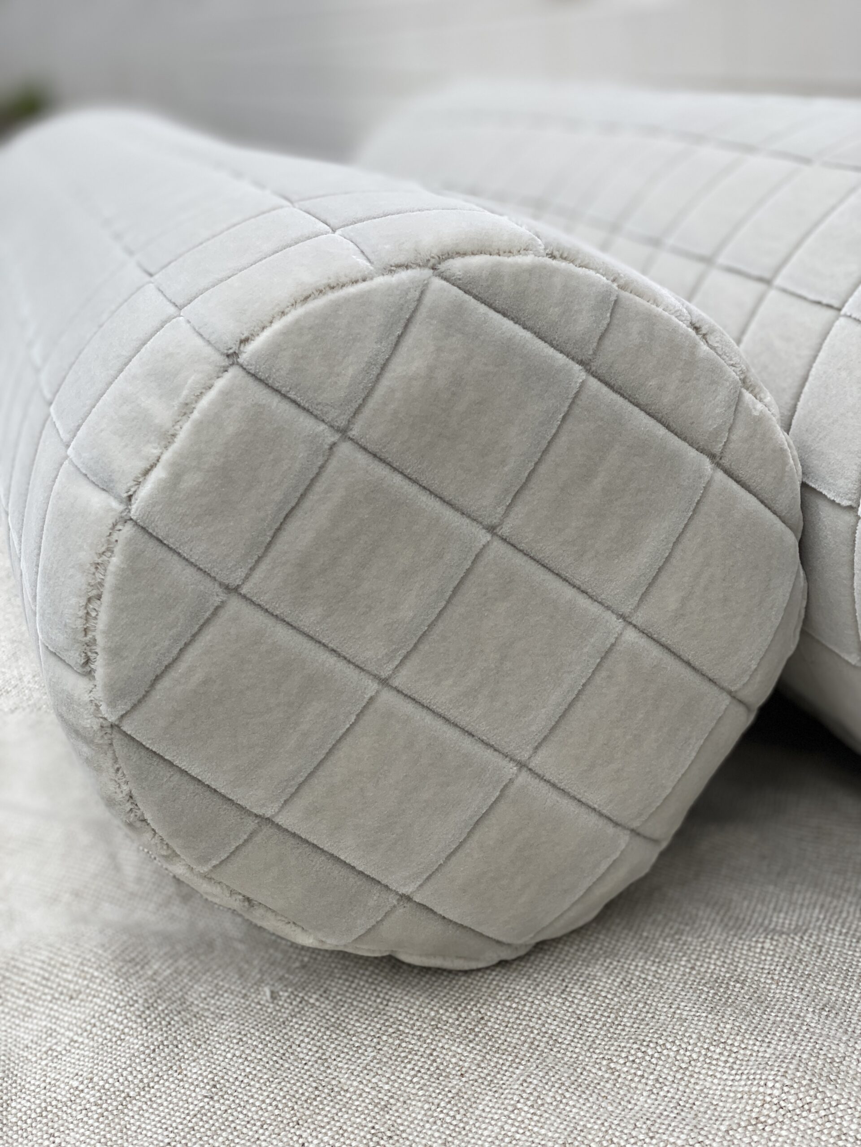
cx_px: 430
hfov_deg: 28.0
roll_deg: +4.9
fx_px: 1725
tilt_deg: -16.4
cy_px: 574
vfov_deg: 36.8
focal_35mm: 52
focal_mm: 6
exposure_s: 1/737
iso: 20
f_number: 2
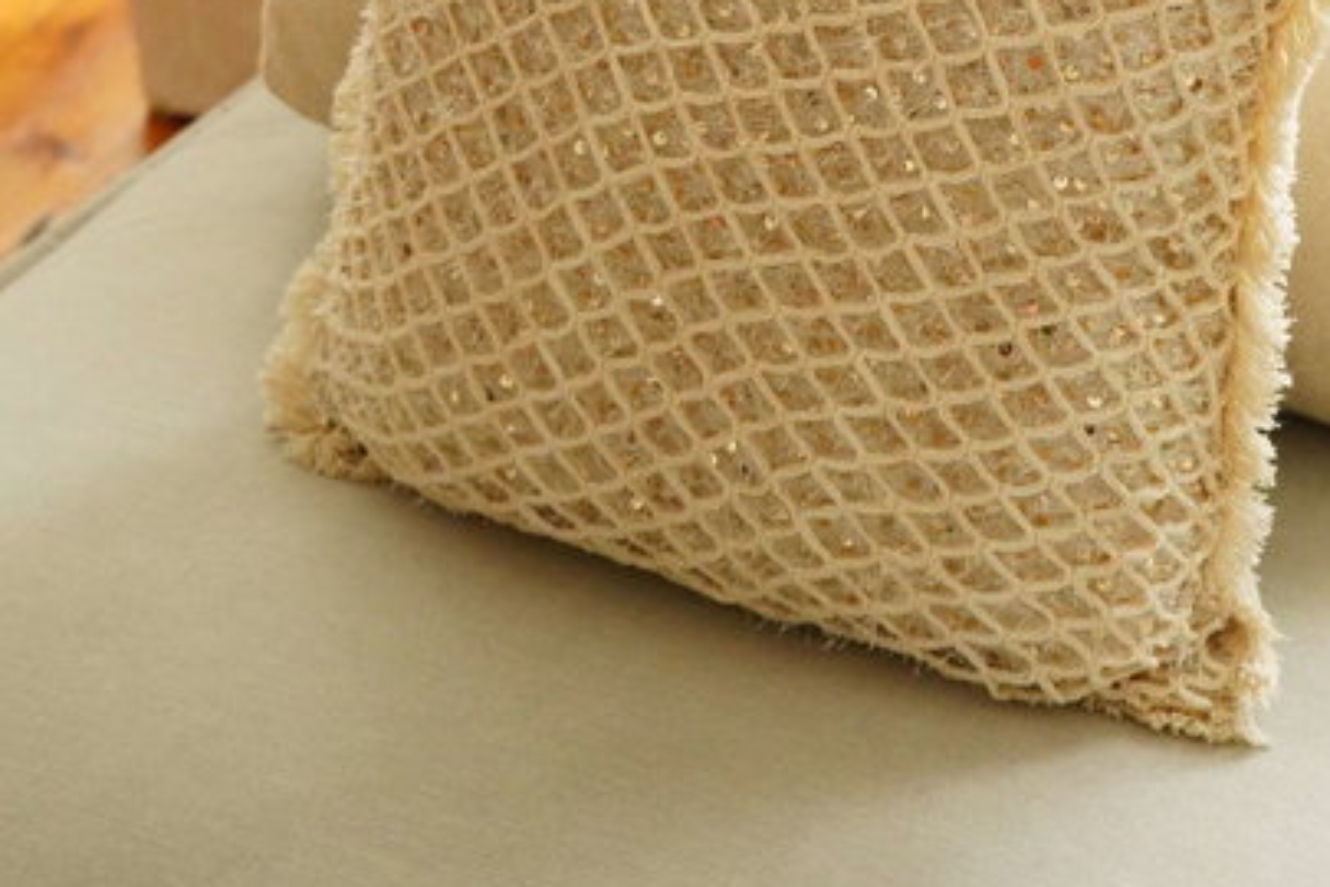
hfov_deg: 16.9
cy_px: -79
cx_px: 714
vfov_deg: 11.2
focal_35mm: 121
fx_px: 4470
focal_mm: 70
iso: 10000
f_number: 5.6
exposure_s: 1/125
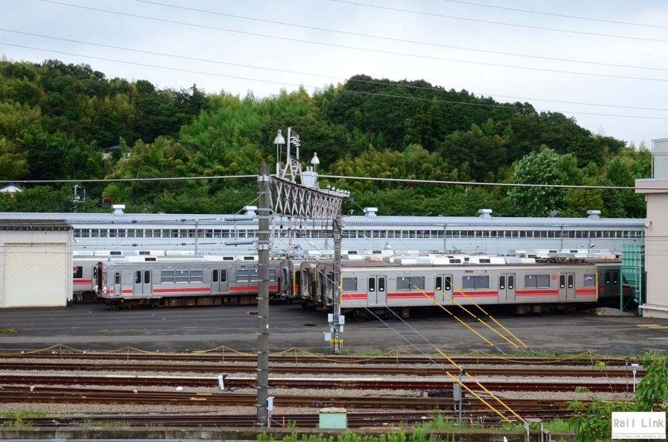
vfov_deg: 25.6
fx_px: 972
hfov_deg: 37.9
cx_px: 334
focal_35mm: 52
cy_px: 221
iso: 800
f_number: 14
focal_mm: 35
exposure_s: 1/200
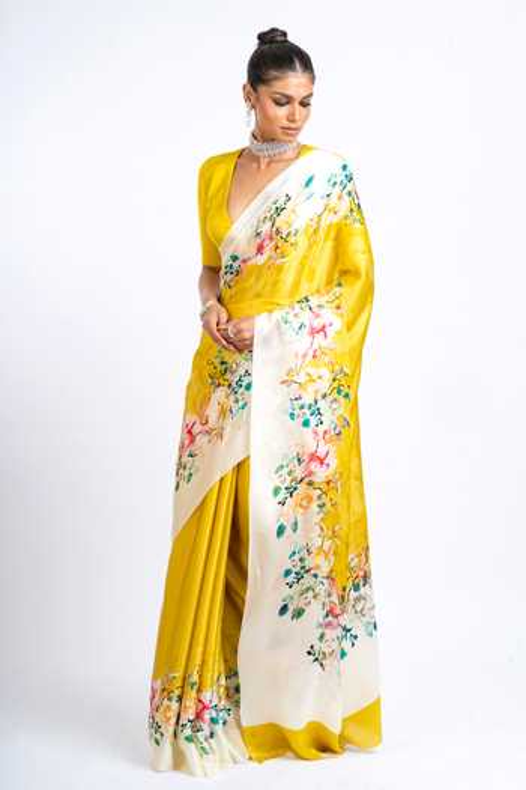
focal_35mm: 85
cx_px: 263
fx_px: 1863
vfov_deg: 23.9
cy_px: 395
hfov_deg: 16.1
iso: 200
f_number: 13
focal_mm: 85
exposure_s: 1/160
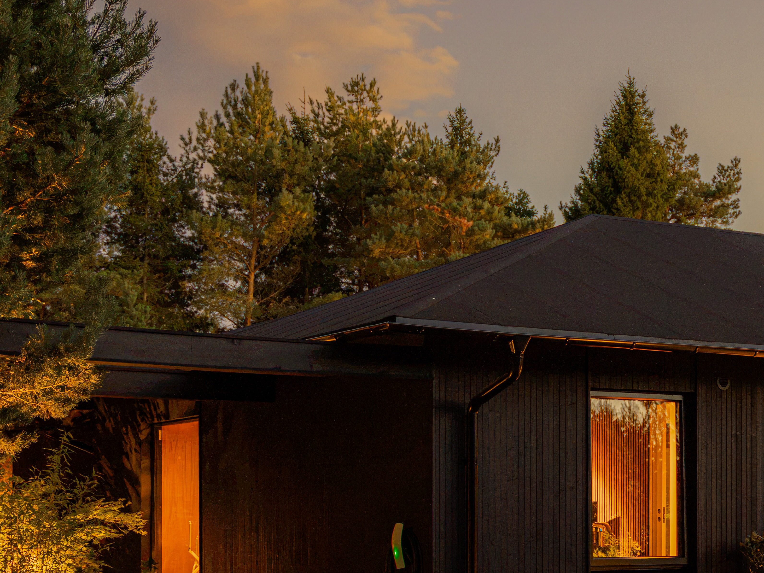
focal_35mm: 75
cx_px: 610
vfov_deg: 19.6
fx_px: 1652
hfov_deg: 25.6
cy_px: 354
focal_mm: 35.4
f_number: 2.8
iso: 320
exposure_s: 1/10
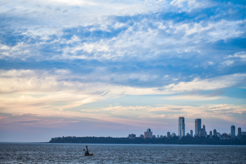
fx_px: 512
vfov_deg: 18.2
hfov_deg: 27.0
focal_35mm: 75
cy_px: 82
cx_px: 123
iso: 100
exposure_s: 1/640
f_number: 2
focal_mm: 50
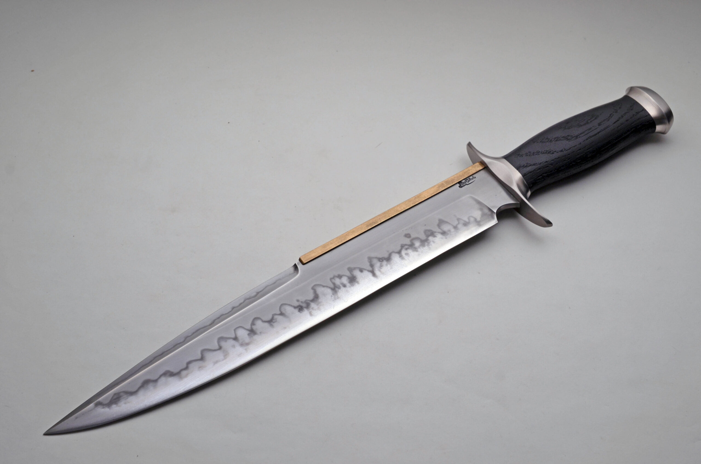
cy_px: 232
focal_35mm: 60
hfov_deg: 33.5
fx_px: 1166
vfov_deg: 22.5
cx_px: 350
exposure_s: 1/250
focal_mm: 40
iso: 200
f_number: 8
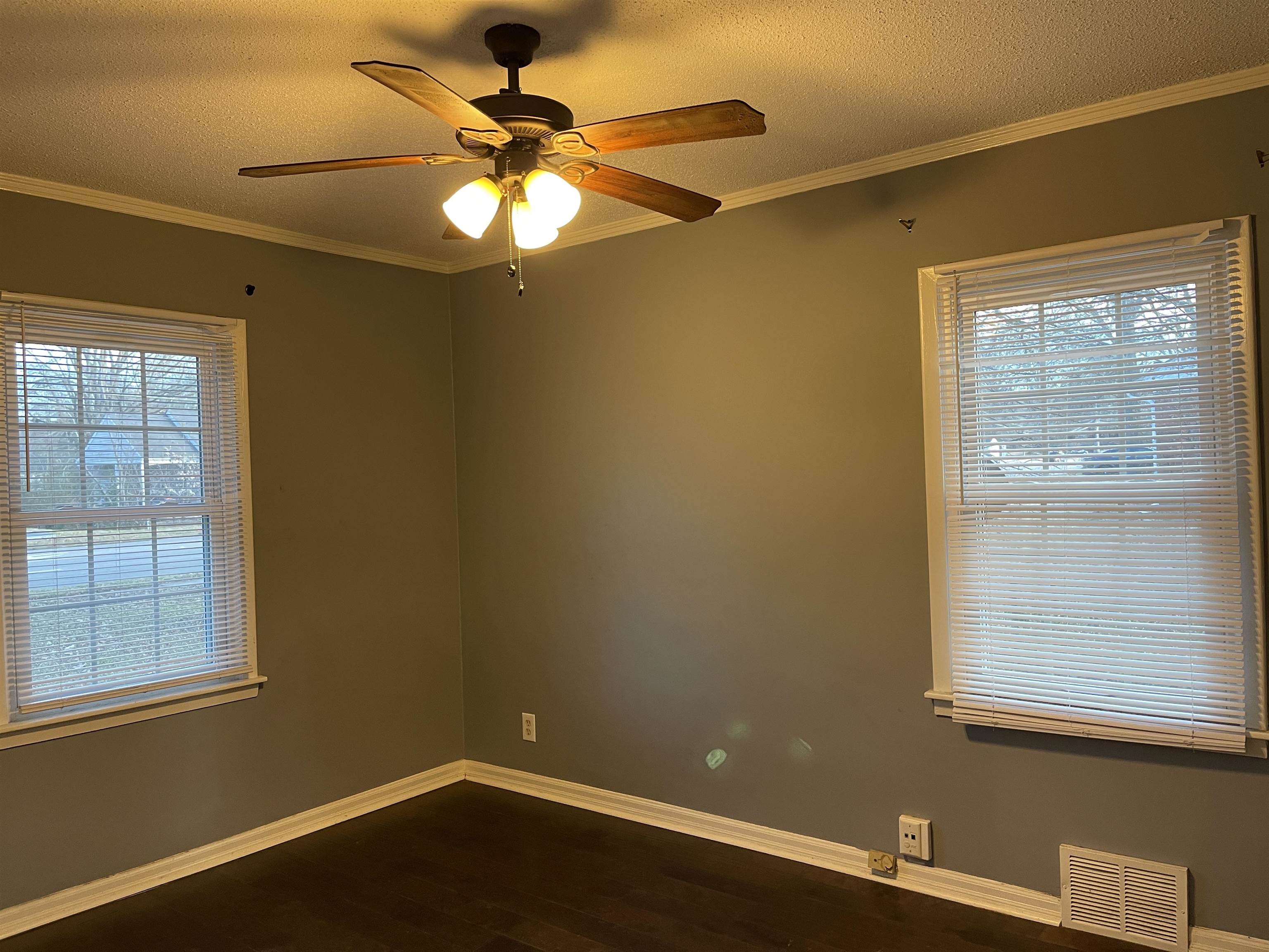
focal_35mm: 25
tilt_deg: -0.4
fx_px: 916
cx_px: 634
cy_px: 476
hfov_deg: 69.4
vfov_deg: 54.9
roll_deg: +1.8
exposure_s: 1/60
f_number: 1.6
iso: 200
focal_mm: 5.1
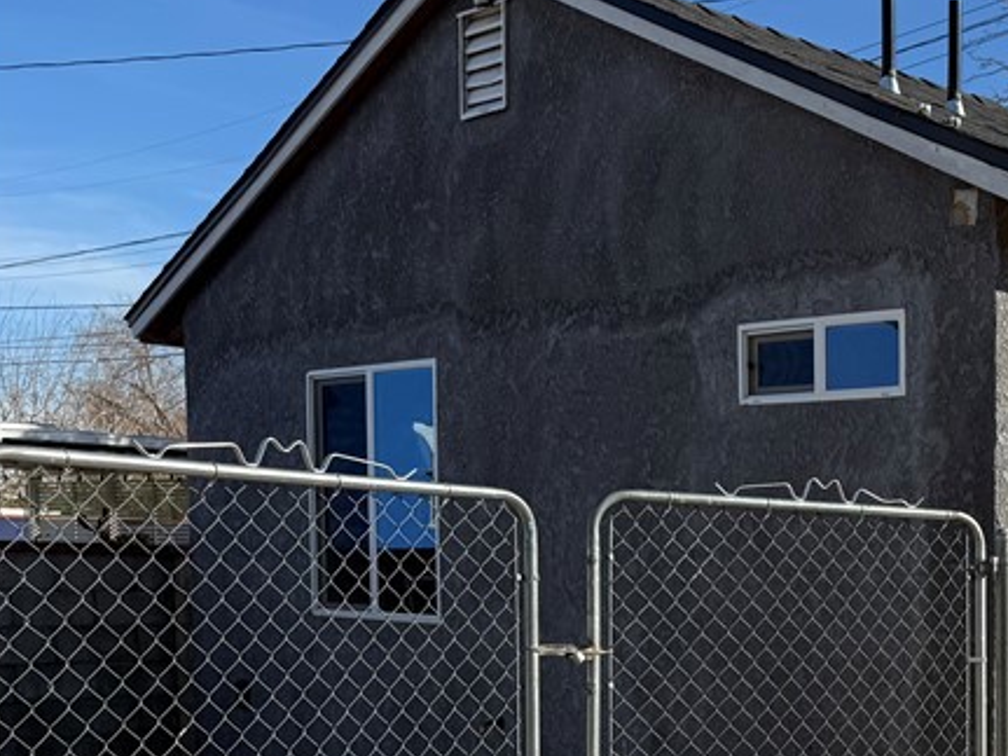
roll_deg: -0.8
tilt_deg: -4.5
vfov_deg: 24.7
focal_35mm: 57
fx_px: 1659
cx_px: 1179
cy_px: 712
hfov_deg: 29.5
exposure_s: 1/4673
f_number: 1.78
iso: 80
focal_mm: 6.76
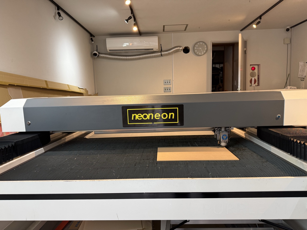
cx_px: 154
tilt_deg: -5.4
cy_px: 115
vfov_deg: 56.8
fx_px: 213
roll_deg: +1.7
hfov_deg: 71.6
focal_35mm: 24
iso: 200
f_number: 1.78
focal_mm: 6.76
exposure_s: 1/110
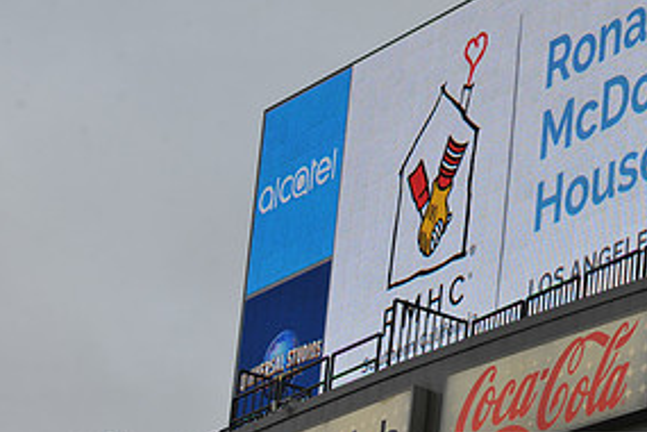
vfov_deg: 6.1
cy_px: 123
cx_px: 615
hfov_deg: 9.1
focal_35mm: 224
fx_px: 4025
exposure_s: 1/250
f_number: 8
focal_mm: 110
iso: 400
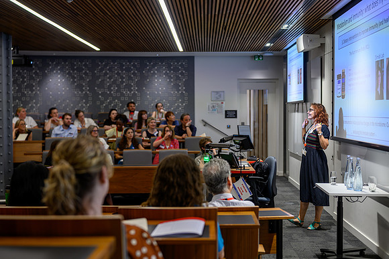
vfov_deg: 26.8
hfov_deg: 39.3
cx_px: 194
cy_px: 130
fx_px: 545
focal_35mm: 50
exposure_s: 1/125
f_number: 2.2
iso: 125
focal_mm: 50
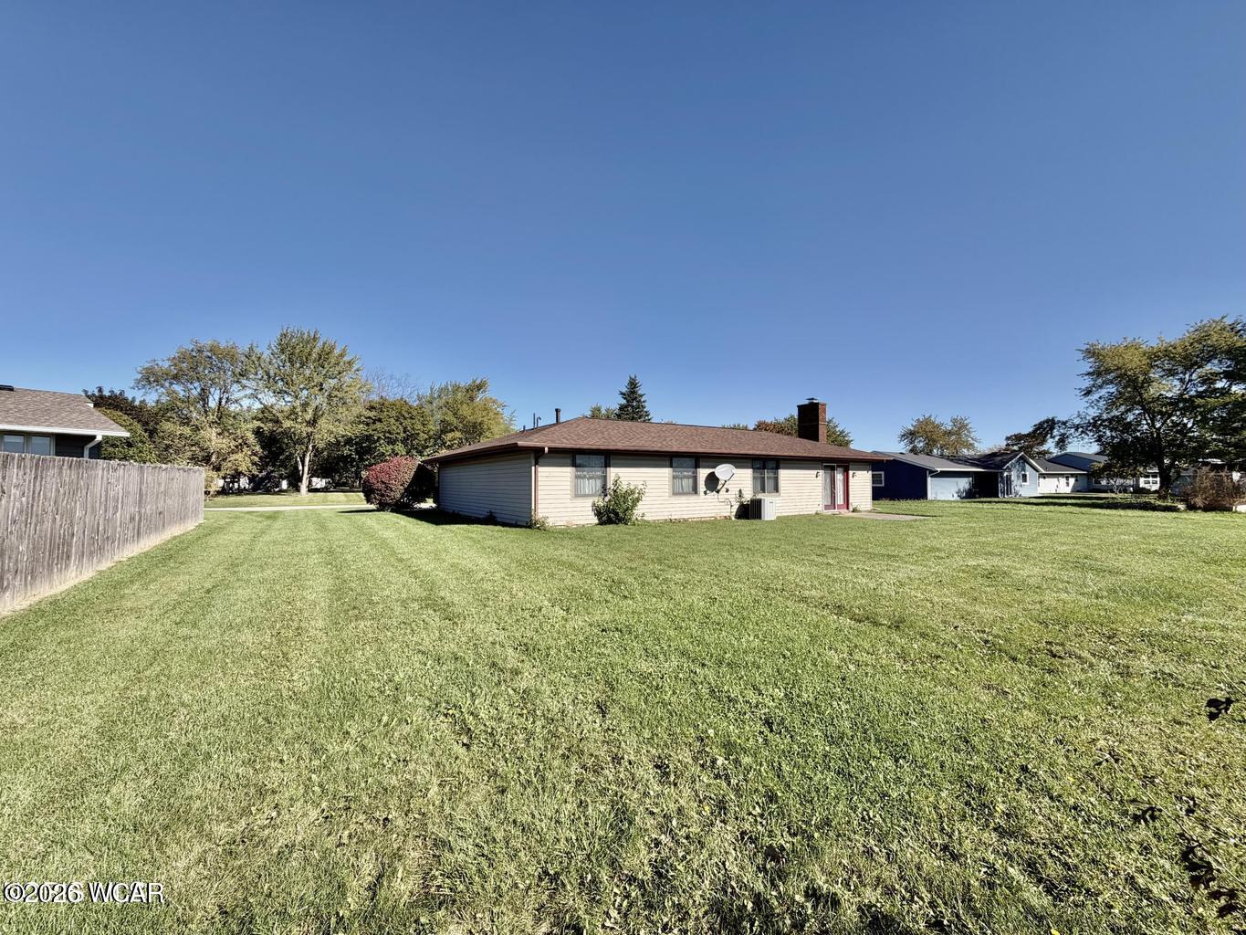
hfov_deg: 102.1
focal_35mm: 14
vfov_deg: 85.7
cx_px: 623
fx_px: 504
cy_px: 468
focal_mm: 2.22
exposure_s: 1/770
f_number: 2.2
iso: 25
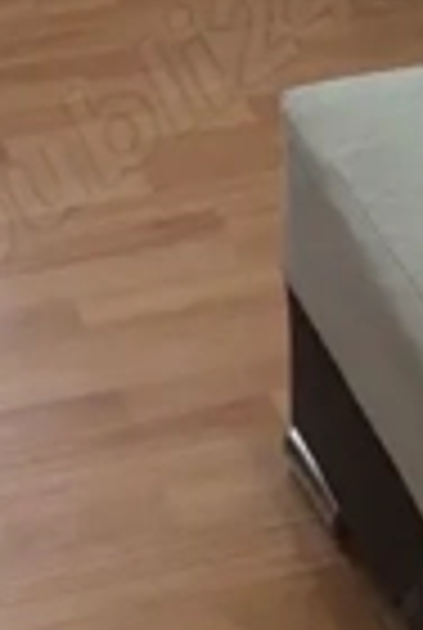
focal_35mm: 154
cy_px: -531
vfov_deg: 12.1
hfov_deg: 8.9
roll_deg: -1.0
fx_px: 2701
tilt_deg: -13.2
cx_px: 396
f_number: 1.6
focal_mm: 5.96
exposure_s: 1/121
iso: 125
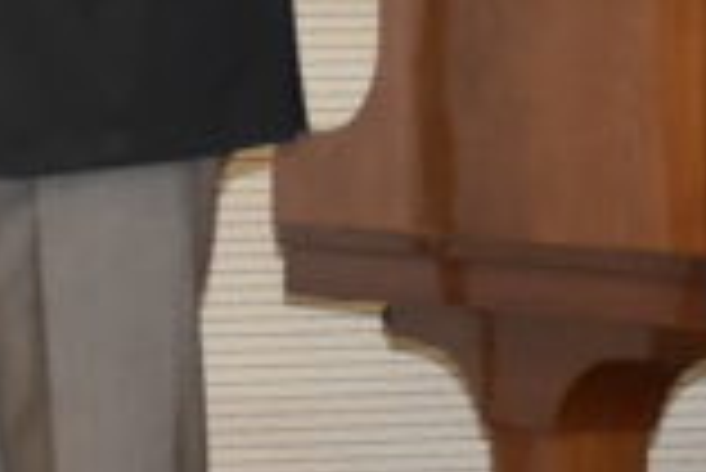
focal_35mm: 412
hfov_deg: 5.0
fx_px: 8087
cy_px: -207
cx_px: -333
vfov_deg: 3.3
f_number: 5.6
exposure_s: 1/60
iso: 1600
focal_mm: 42
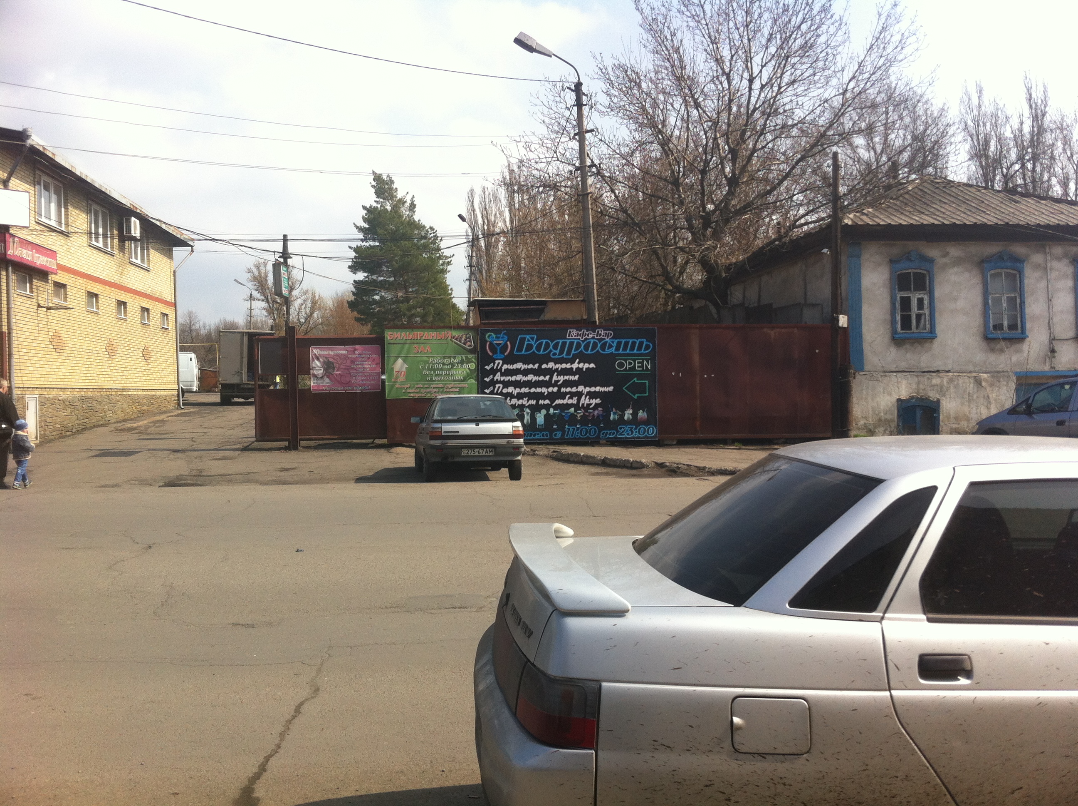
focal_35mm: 35
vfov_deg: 40.6
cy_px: 403
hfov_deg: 52.7
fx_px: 1088
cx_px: 539
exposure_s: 1/862
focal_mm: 3.85
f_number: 2.8
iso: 80
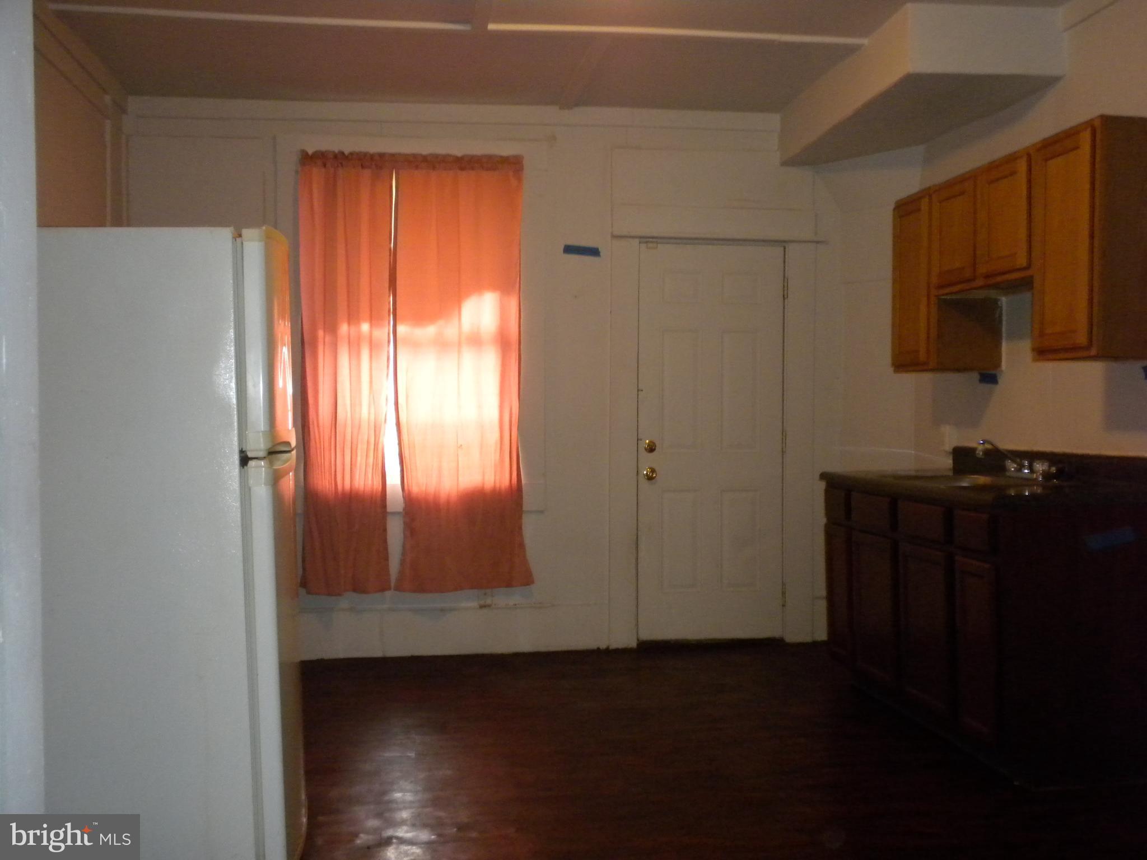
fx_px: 1226
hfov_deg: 50.1
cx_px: 574
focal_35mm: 37
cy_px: 430
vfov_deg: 38.7
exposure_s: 1/30
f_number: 3.5
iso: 400
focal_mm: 6.6
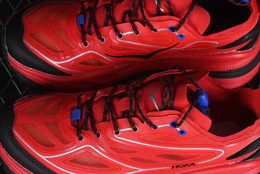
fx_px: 845
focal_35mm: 117
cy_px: 90
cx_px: 138
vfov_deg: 11.7
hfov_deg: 17.5
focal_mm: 50
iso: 160
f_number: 7.1
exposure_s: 1/80
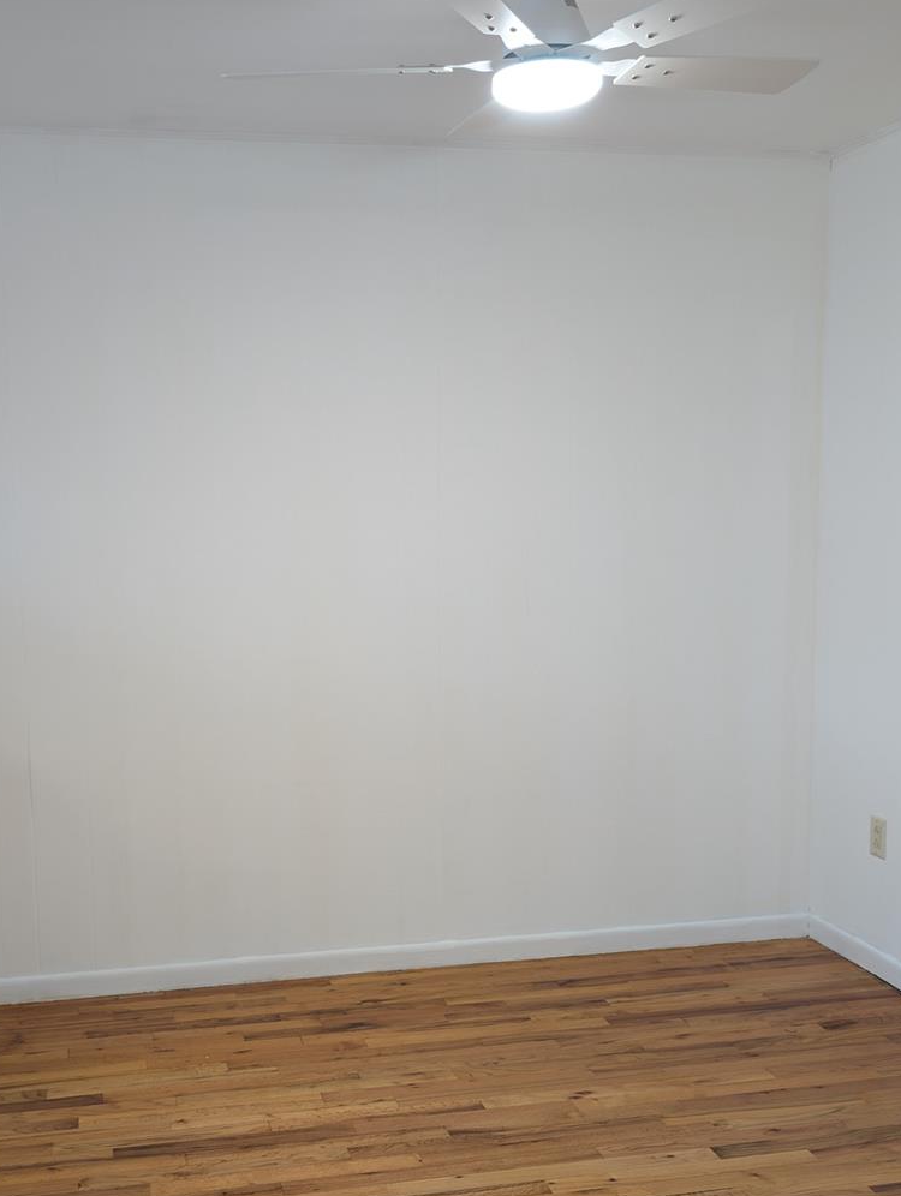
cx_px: 351
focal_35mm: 37
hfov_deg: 38.6
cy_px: 664
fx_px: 1281
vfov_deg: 50.0
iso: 31
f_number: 1.68
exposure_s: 1/15
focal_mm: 6.9
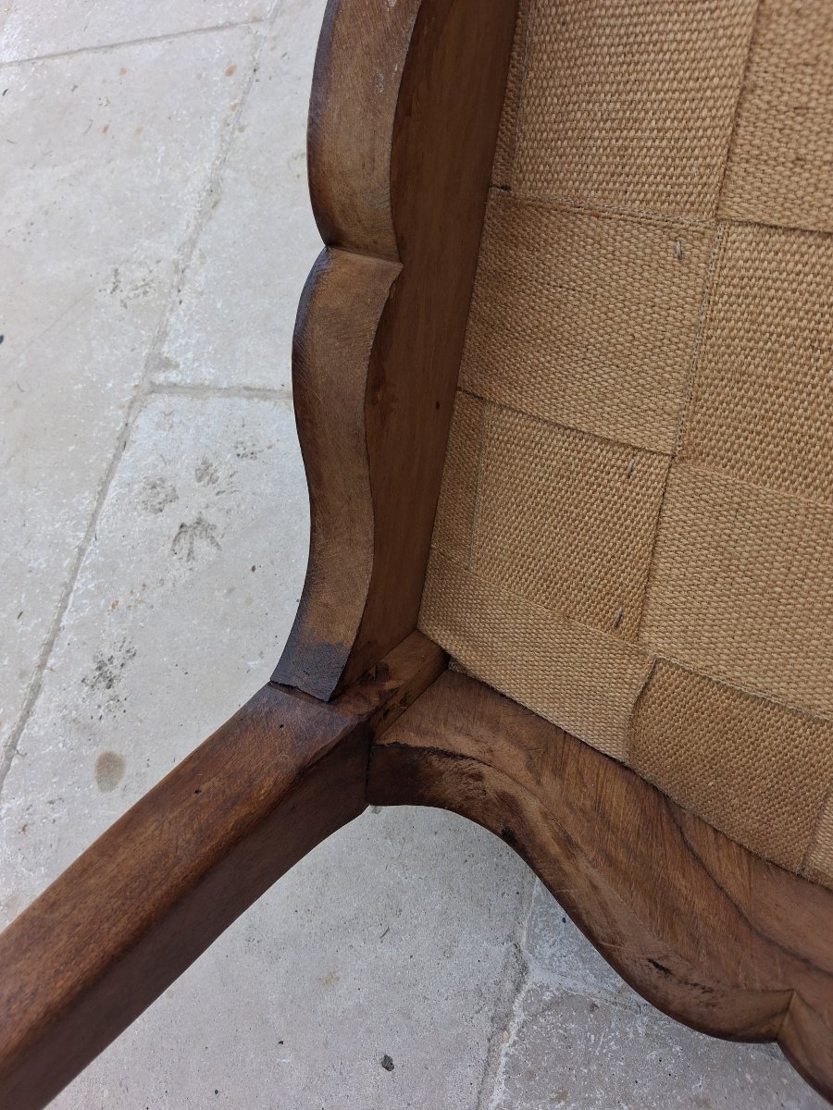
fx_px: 866
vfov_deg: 65.3
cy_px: 555
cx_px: 416
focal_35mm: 27
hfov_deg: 51.4
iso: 64
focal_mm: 4
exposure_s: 1/120
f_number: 1.8
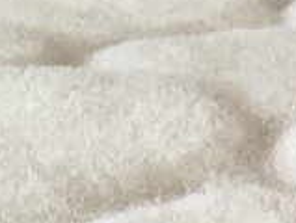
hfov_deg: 10.5
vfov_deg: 7.9
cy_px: 387
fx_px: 1560
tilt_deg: -30.3
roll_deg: +2.2
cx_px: 449
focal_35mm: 182
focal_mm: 4.15
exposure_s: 1/33
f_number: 2.2
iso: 64
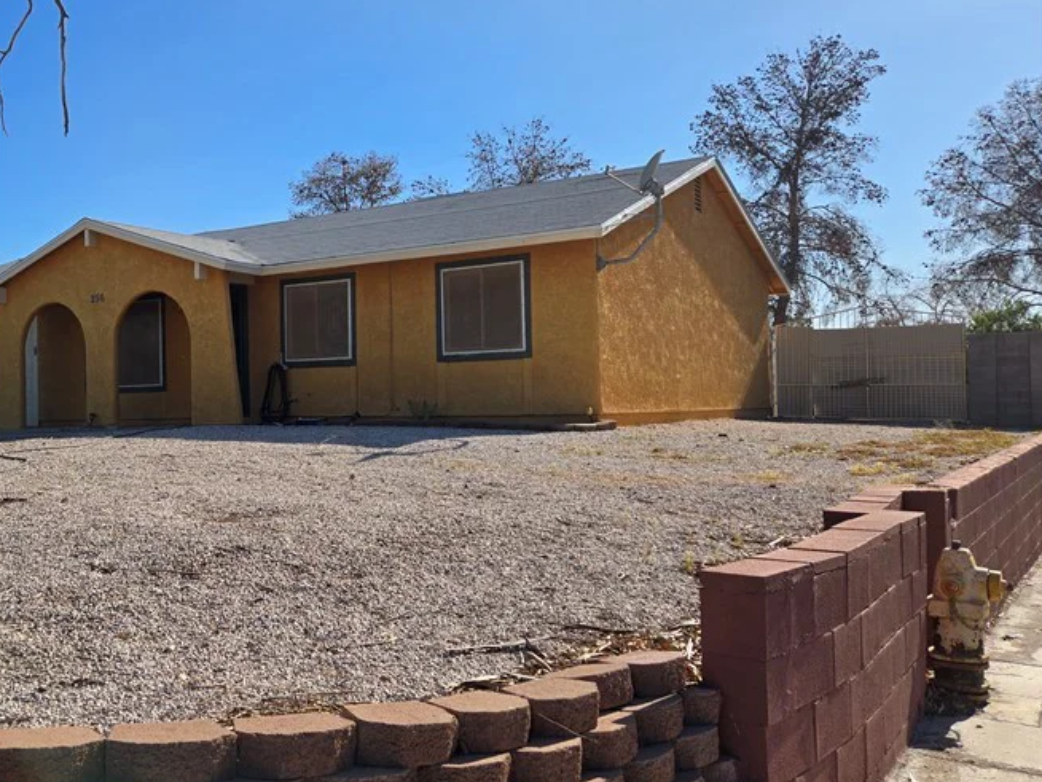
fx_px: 1084
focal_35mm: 36
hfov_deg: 48.9
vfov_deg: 39.7
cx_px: 236
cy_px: 366
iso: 25
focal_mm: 5.4
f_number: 1.8
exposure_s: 1/2060
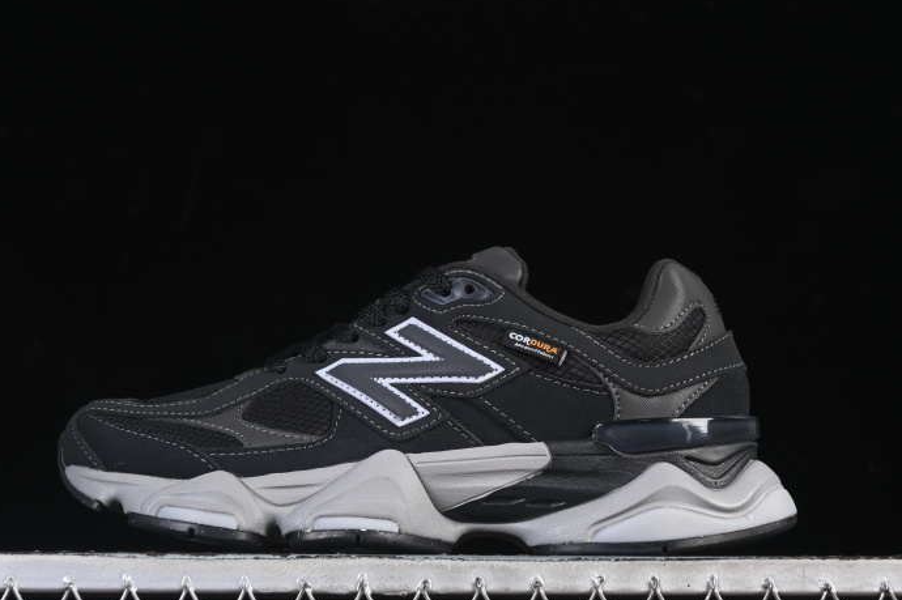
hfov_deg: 23.4
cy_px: 339
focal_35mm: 87
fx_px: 2178
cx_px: 431
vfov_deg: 15.7
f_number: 6.3
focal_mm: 50
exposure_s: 1/50
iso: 160
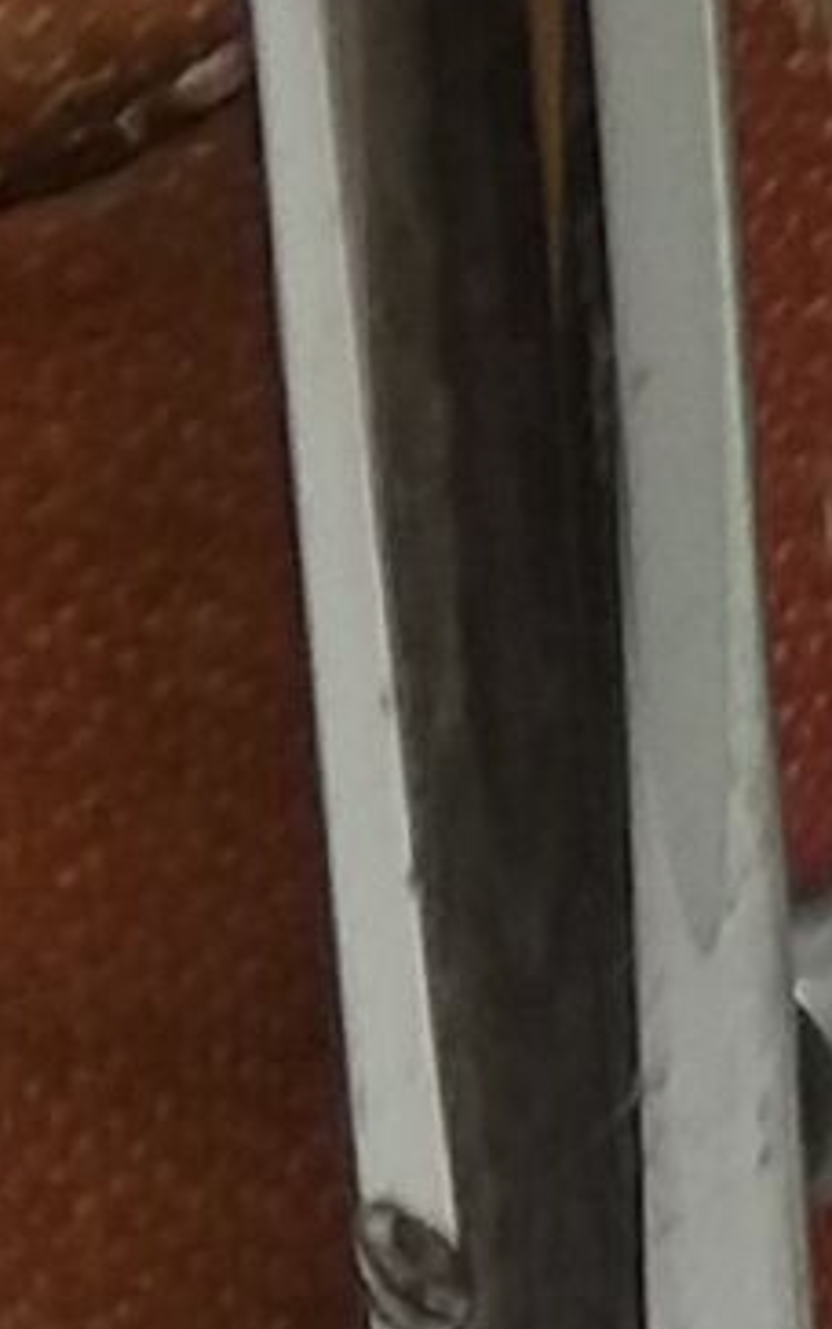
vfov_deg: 7.9
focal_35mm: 266
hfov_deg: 4.8
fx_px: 9635
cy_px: 391
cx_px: 2065
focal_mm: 3.7
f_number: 1.9
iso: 100
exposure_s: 1/33
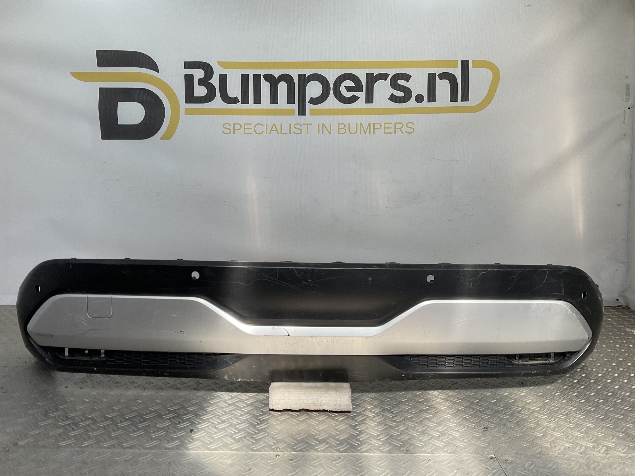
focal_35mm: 29
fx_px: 532
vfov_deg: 48.2
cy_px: 238
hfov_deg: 61.7
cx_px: 318
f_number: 1.8
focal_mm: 3
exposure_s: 1/504
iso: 16
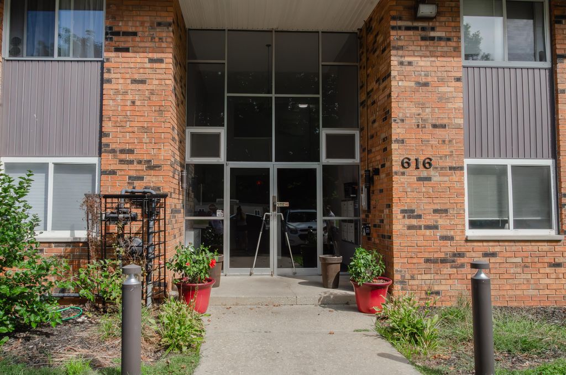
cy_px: 172
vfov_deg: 44.3
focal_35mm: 29
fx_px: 460
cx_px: 259
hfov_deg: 63.1
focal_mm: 18
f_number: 14
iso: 1600
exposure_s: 1/800
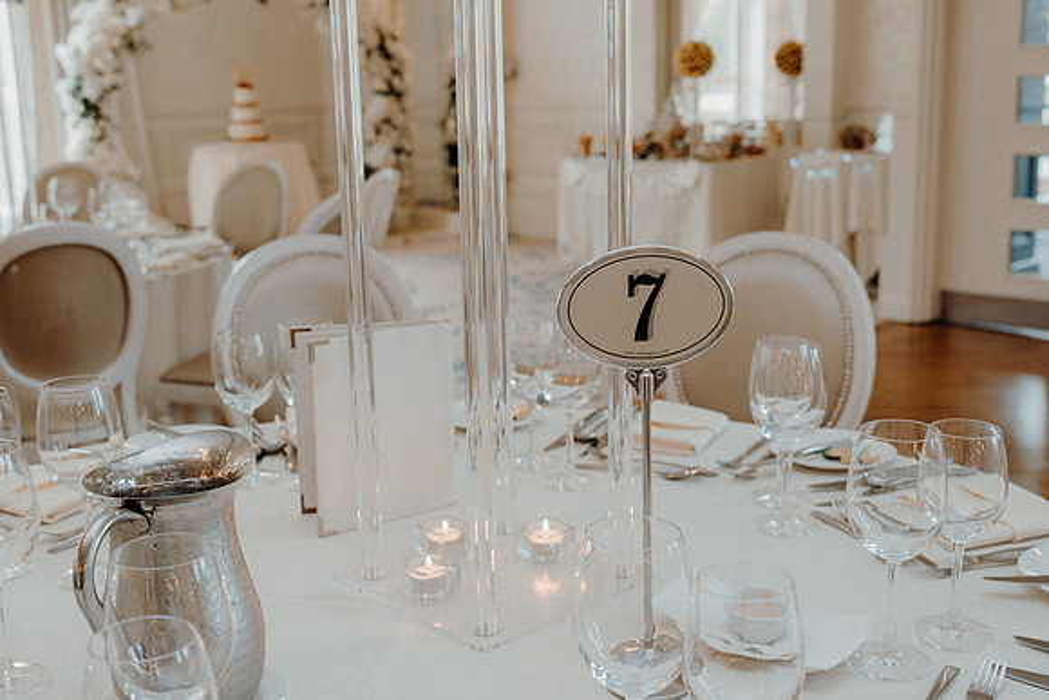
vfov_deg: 31.9
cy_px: 350
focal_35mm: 42
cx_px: 524
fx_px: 1224
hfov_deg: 46.4
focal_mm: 28
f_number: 3.5
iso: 800
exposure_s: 1/160
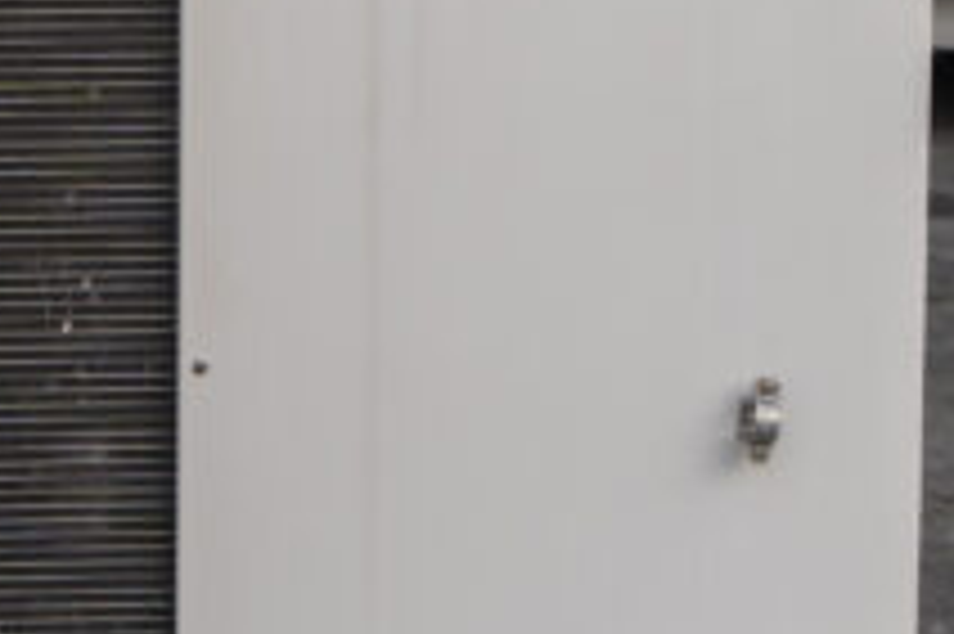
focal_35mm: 140
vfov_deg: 9.7
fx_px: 3707
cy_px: -38
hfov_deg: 14.3
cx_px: -144
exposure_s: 1/320
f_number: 6.3
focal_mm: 29
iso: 100
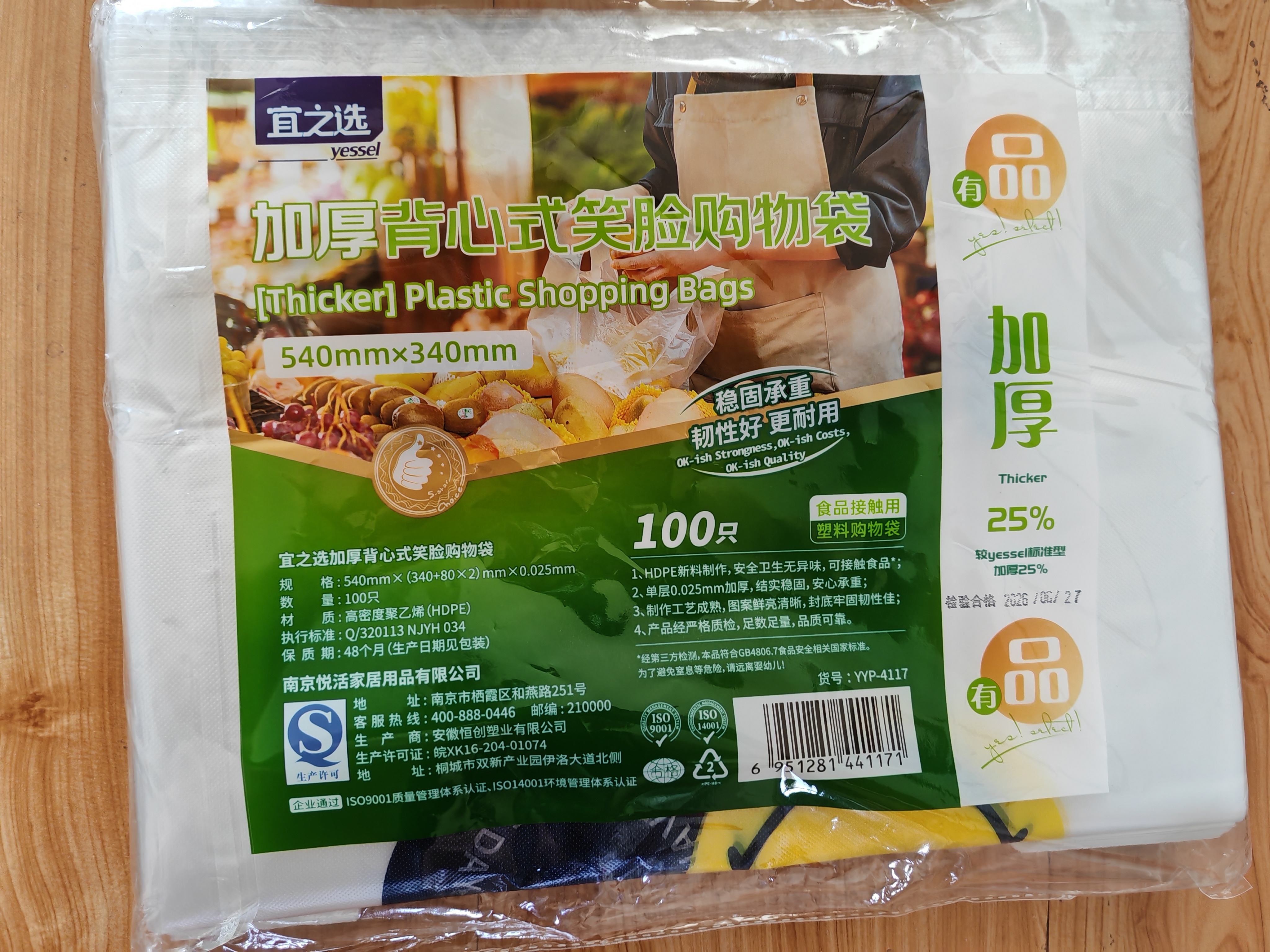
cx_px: 635
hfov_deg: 65.3
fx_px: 991
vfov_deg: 51.4
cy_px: 476
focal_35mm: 27
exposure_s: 1/50
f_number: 1.95
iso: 320
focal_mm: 5.52
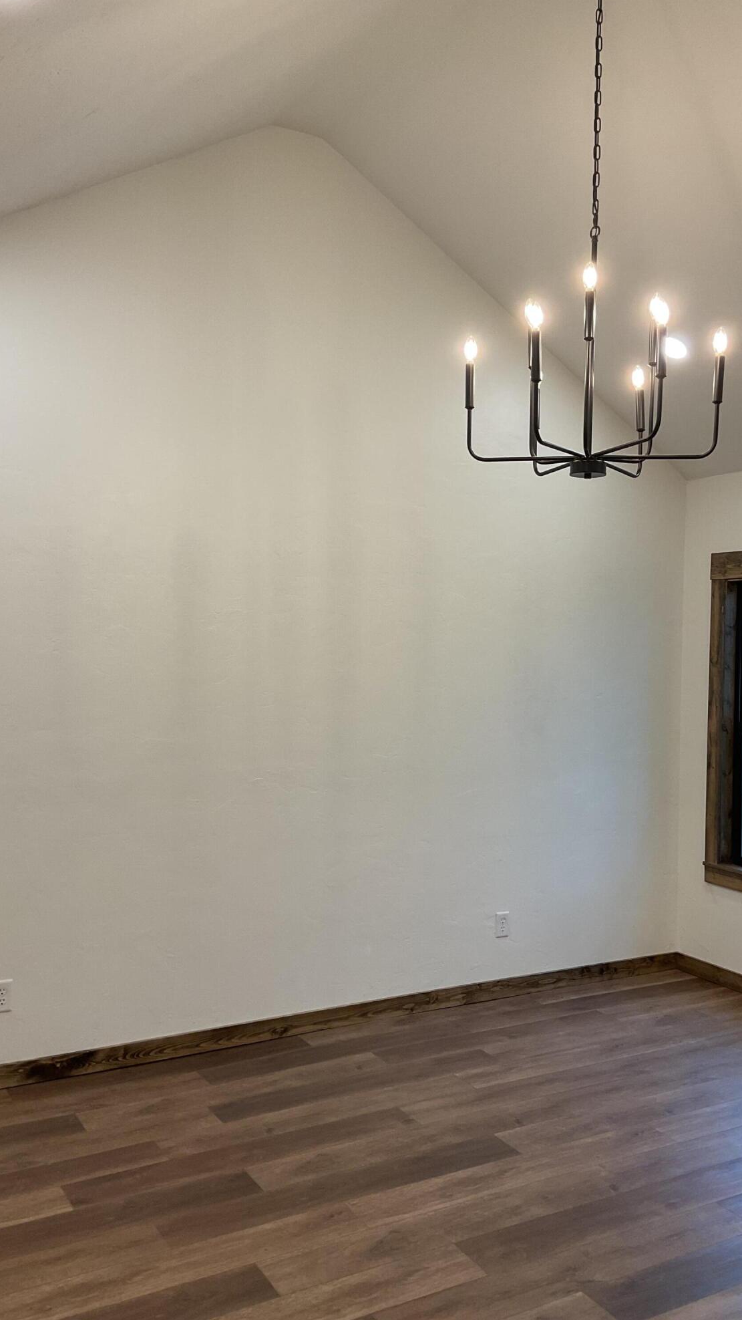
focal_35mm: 32
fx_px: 1119
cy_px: 652
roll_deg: -1.4
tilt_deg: -0.6
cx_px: 422
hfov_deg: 36.6
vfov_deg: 61.0
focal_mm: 3
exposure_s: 1/60
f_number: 1.8
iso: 40
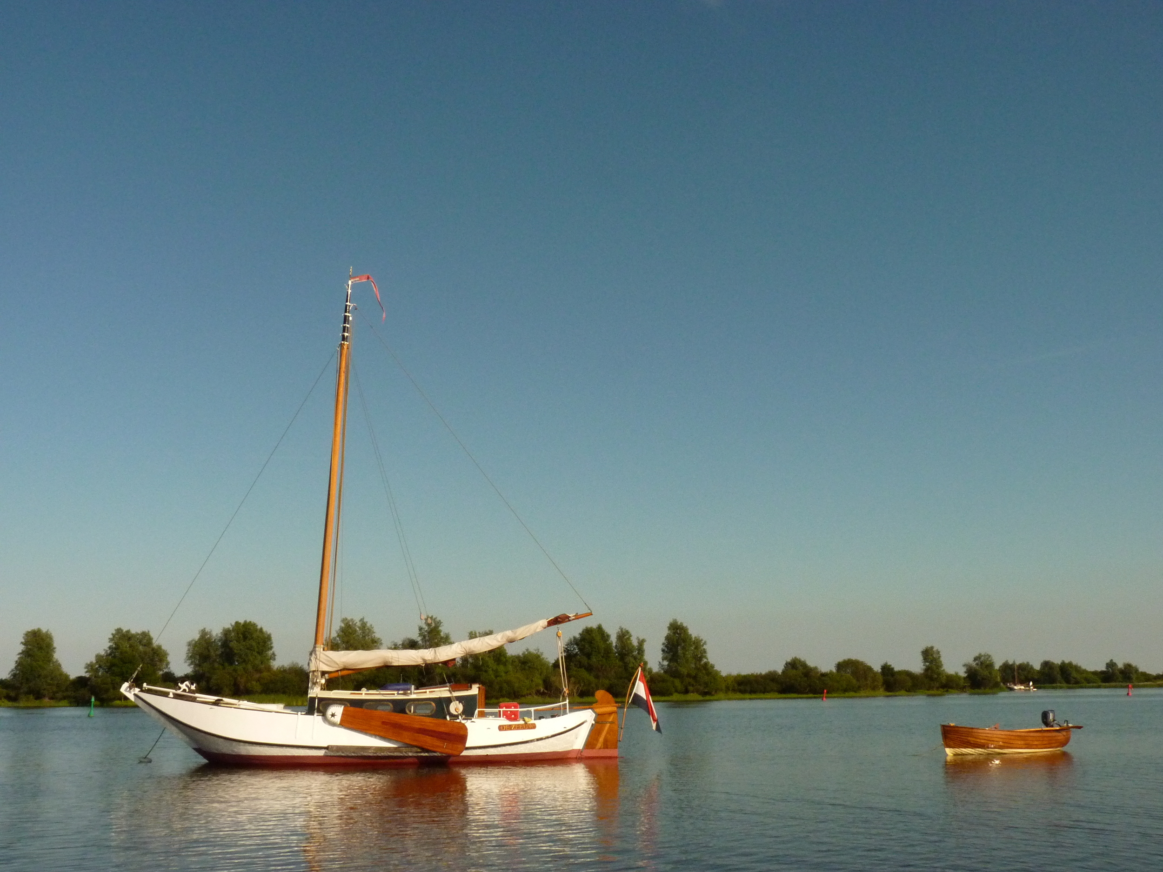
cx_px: 582
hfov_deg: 52.6
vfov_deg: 40.7
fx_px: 1176
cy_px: 436
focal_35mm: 35
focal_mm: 6.2
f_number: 8
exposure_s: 1/1300
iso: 400
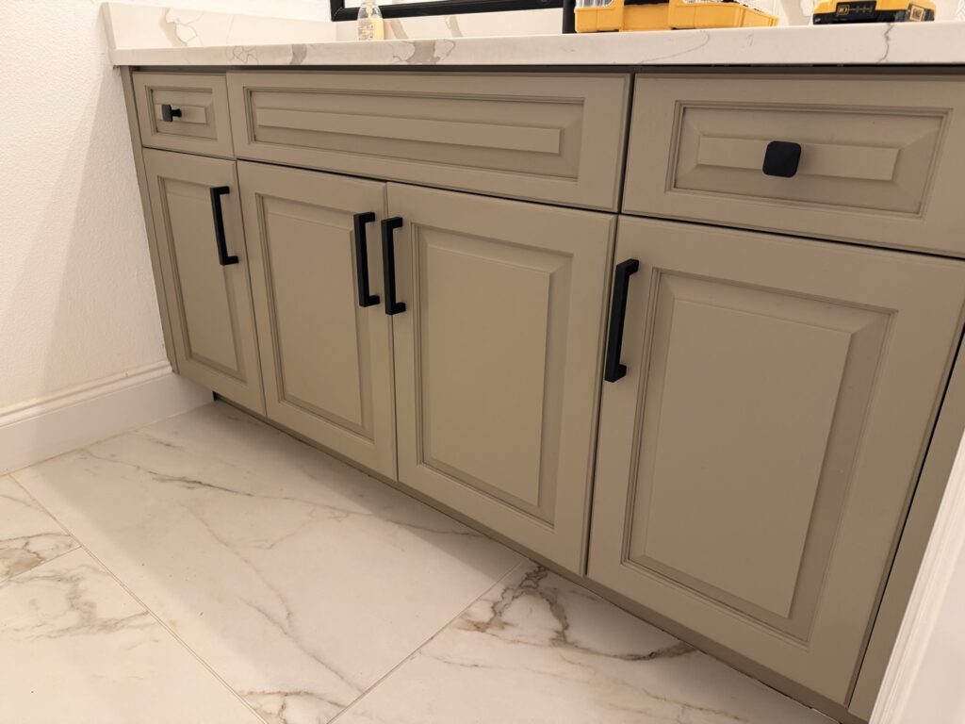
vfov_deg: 56.8
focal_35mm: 24
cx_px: 482
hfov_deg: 71.6
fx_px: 669
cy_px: 362
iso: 125
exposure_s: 1/60
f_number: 1.78
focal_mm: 6.76
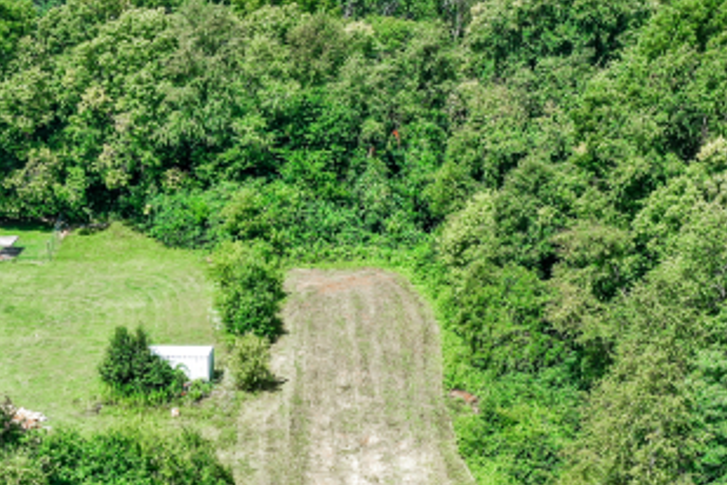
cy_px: 358
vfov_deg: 19.9
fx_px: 1373
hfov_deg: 29.6
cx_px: 334
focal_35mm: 68
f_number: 5
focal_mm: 10.26
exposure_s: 1/320
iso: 100
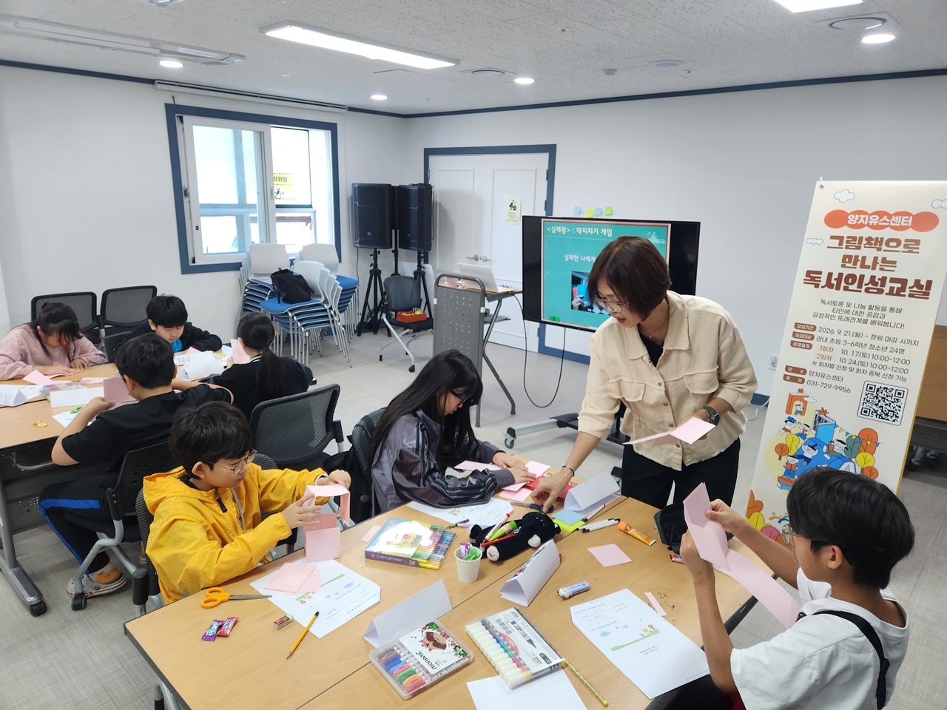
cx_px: 474
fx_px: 629
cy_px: 355
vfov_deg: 58.9
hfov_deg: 73.9
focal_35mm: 23
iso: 125
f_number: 1.8
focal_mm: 5.4
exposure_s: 1/120
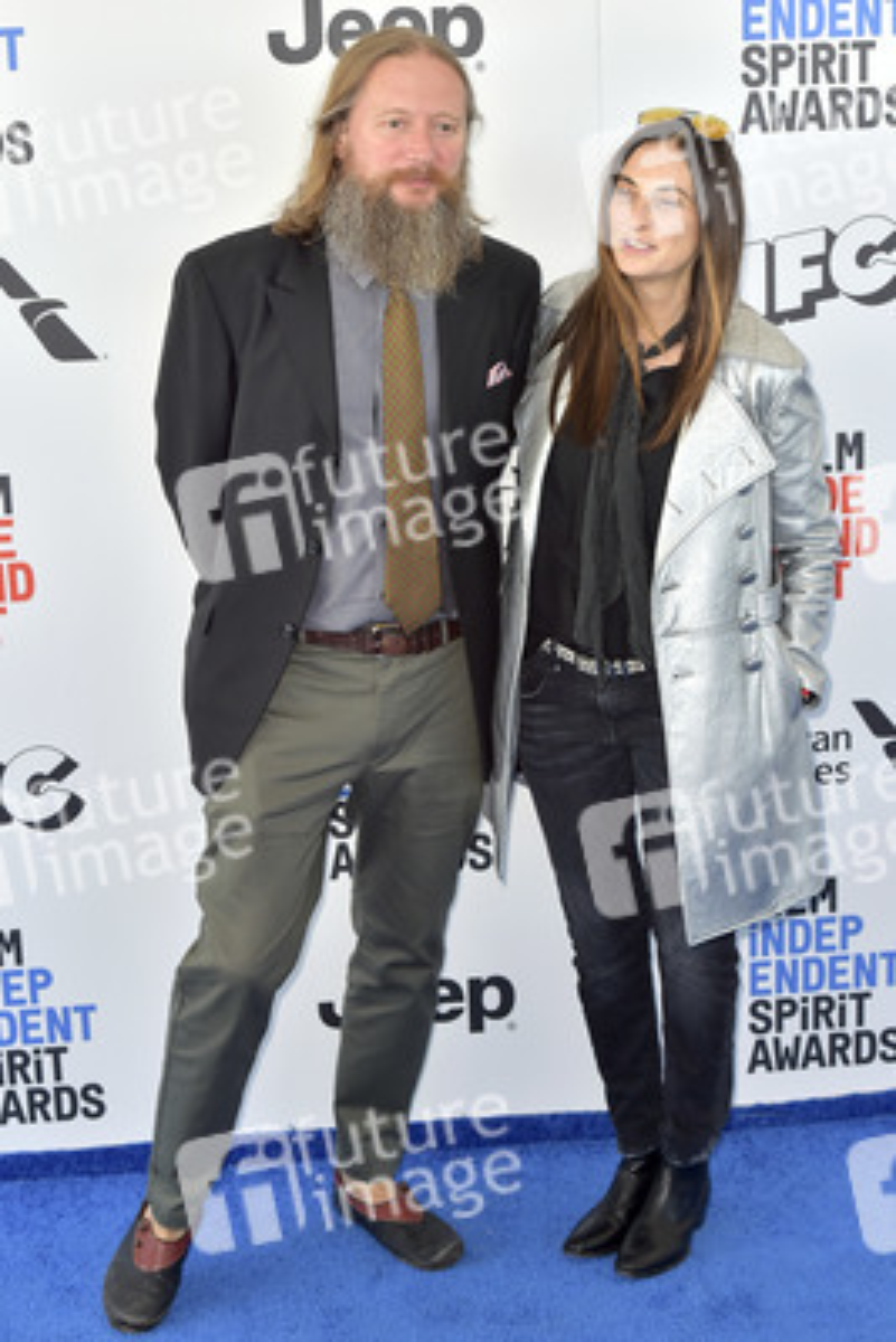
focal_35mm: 70
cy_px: 671
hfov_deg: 19.5
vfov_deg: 28.8
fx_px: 2611
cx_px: 448
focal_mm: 70
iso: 500
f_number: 6.3
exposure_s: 1/320
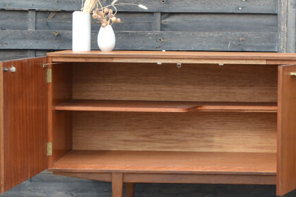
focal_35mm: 108
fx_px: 888
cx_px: 233
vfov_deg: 12.7
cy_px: 118
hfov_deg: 18.8
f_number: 5.6
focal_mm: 34
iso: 125
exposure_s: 1/125
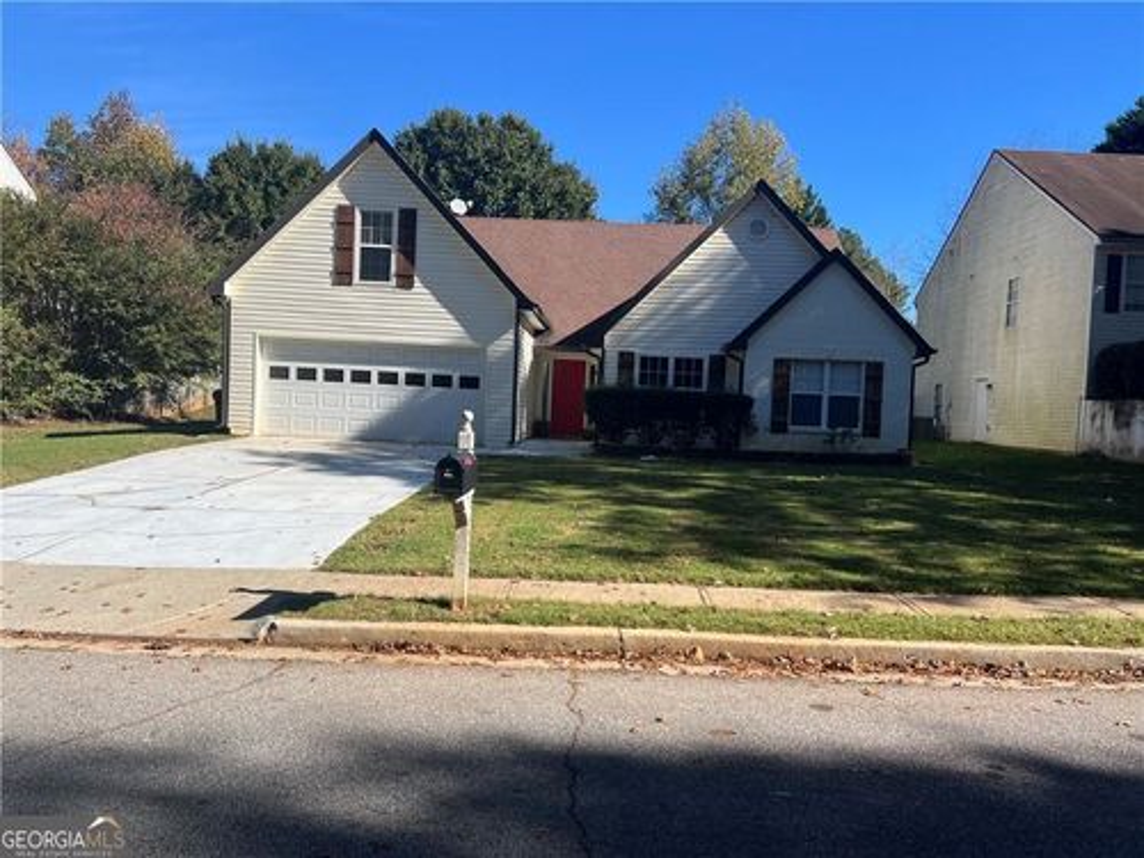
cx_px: 572
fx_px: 859
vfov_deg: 53.1
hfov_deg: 67.3
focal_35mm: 26
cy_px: 429
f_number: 1.5
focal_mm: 5.7
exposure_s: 1/2762
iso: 50
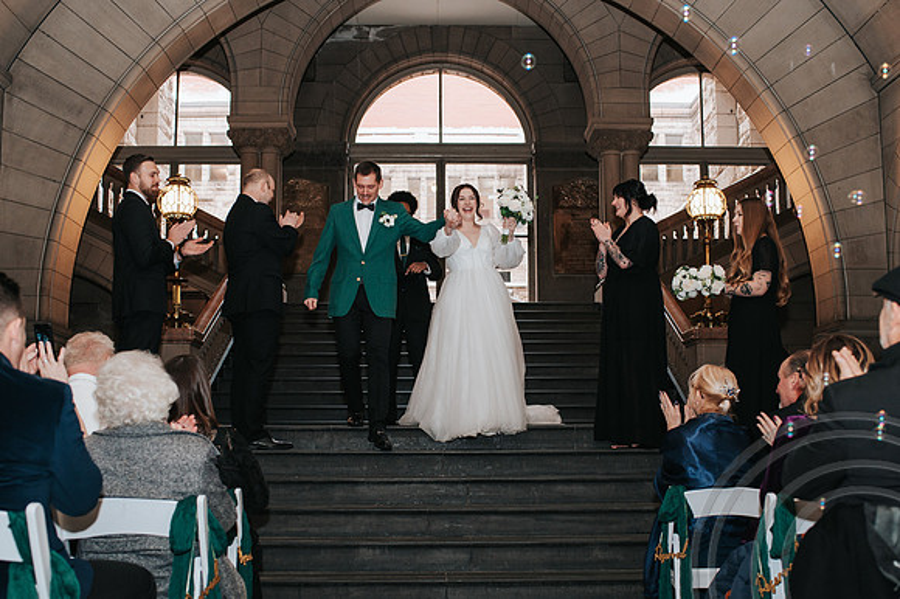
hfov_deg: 46.3
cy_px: 361
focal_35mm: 42
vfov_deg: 31.7
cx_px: 456
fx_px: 1053
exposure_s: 1/200
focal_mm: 35
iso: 800
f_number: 3.2
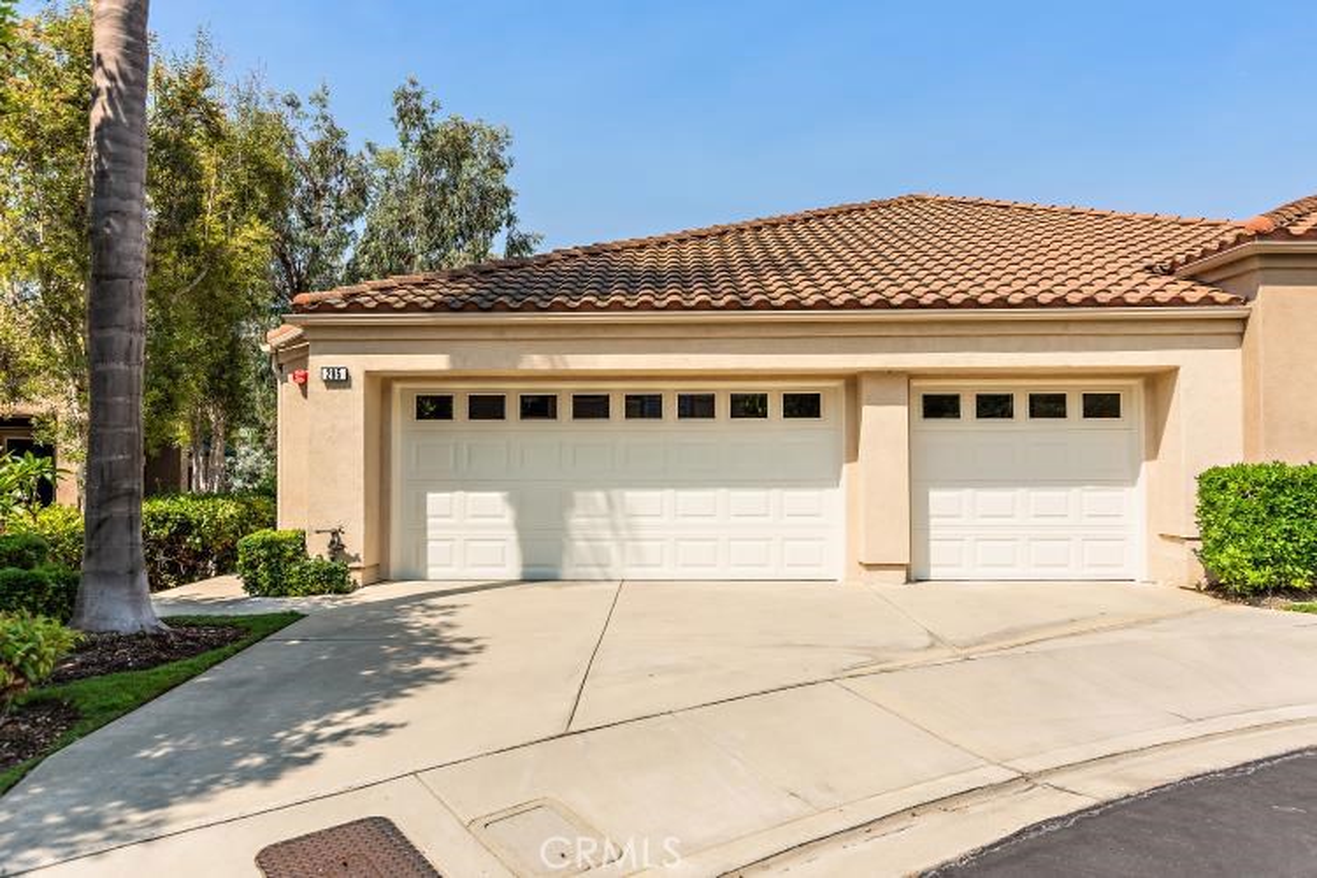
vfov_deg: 50.4
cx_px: 658
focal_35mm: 26
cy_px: 439
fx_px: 933
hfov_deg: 70.4
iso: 100
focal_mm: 17
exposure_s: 1/800
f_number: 5
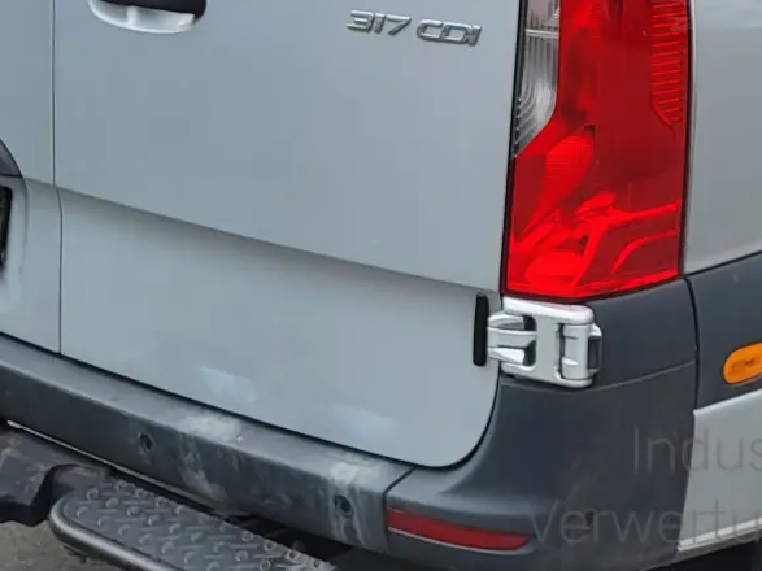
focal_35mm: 85
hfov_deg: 22.4
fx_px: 1871
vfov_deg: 16.6
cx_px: 709
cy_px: -131
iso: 40
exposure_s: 1/1894
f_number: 1.8
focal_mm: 5.4
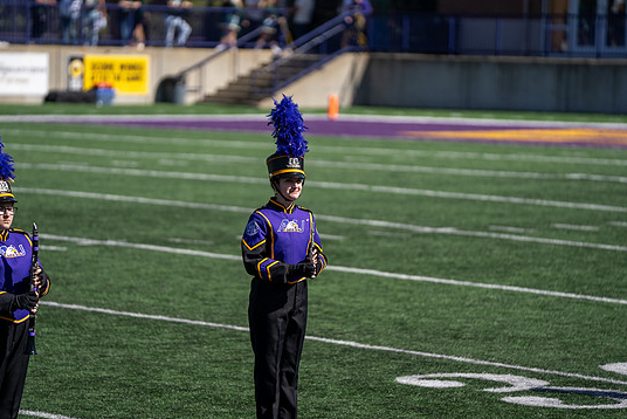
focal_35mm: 220
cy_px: 210
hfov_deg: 9.3
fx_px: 3834
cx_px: 289
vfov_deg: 6.3
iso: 125
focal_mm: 200
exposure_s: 1/2000
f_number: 2.8
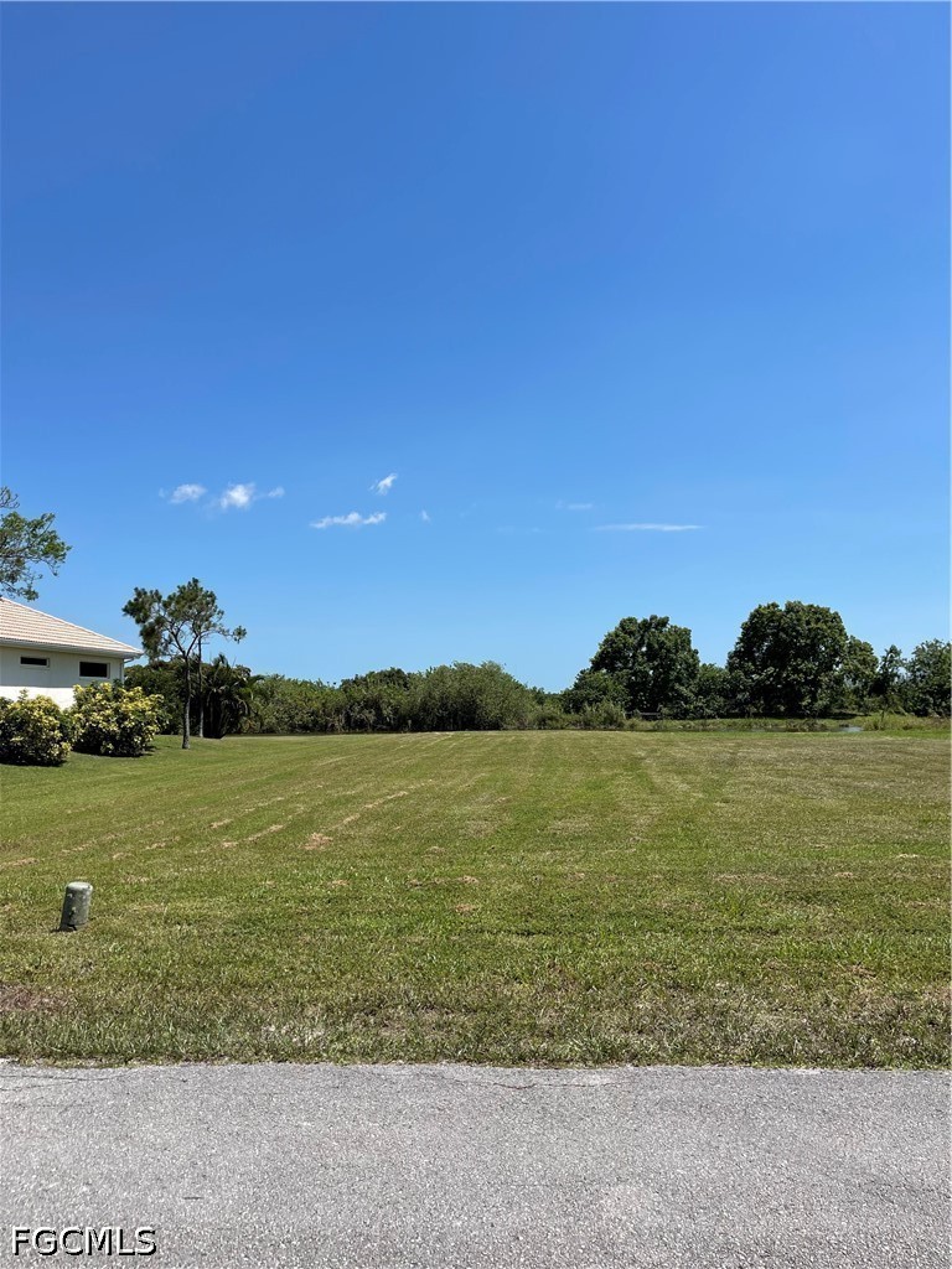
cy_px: 634
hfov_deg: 54.9
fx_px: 917
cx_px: 476
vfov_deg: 69.4
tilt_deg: +2.6
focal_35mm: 25
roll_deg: +1.2
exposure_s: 1/4717
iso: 32
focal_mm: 5.1
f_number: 1.6
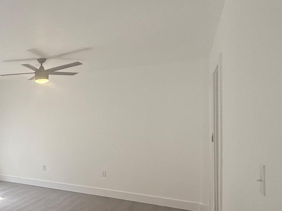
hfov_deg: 39.8
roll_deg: +0.9
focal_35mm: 34
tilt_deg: +0.3
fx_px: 277
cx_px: -51
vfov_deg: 41.6
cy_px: 124
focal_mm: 2.22
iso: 100
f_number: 2.2
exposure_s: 1/120
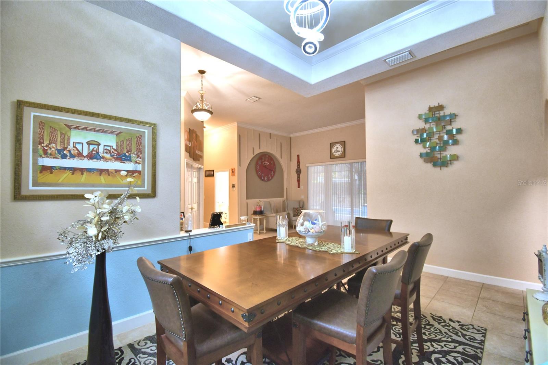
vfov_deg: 77.3
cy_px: 182
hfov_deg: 100.4
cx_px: 274
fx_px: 228
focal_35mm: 15
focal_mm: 10
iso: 800
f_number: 4.5
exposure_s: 1/30
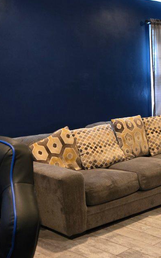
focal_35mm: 59
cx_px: 203
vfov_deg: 34.5
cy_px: 133
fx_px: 414
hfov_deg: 20.3
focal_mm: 5.4
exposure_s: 1/60
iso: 500
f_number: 1.8
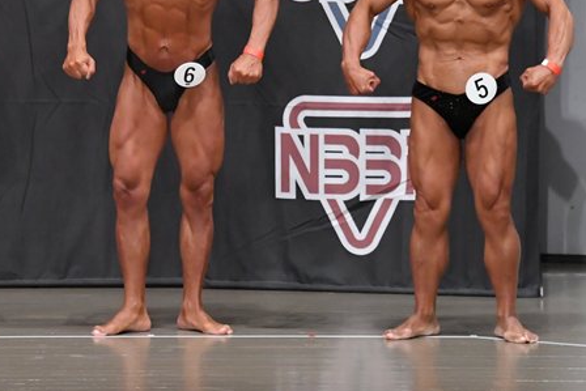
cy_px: 56
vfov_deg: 3.9
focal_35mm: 349
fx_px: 5682
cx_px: 113
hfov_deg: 5.9
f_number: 5.6
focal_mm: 135
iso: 5000
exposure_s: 1/400
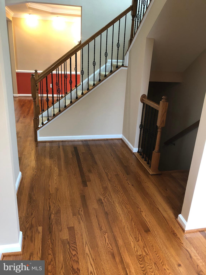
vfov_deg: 63.4
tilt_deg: -19.8
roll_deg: -3.1
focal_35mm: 28
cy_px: 138
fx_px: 222
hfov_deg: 49.7
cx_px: 103
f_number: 1.8
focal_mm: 4
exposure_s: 1/15
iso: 64
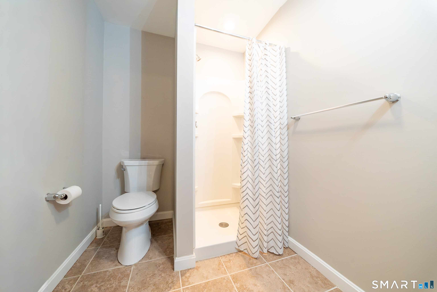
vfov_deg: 90.1
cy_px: 146
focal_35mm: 12
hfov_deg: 112.6
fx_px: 146
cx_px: 218
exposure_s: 1/1000
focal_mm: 12
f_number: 8
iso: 10000
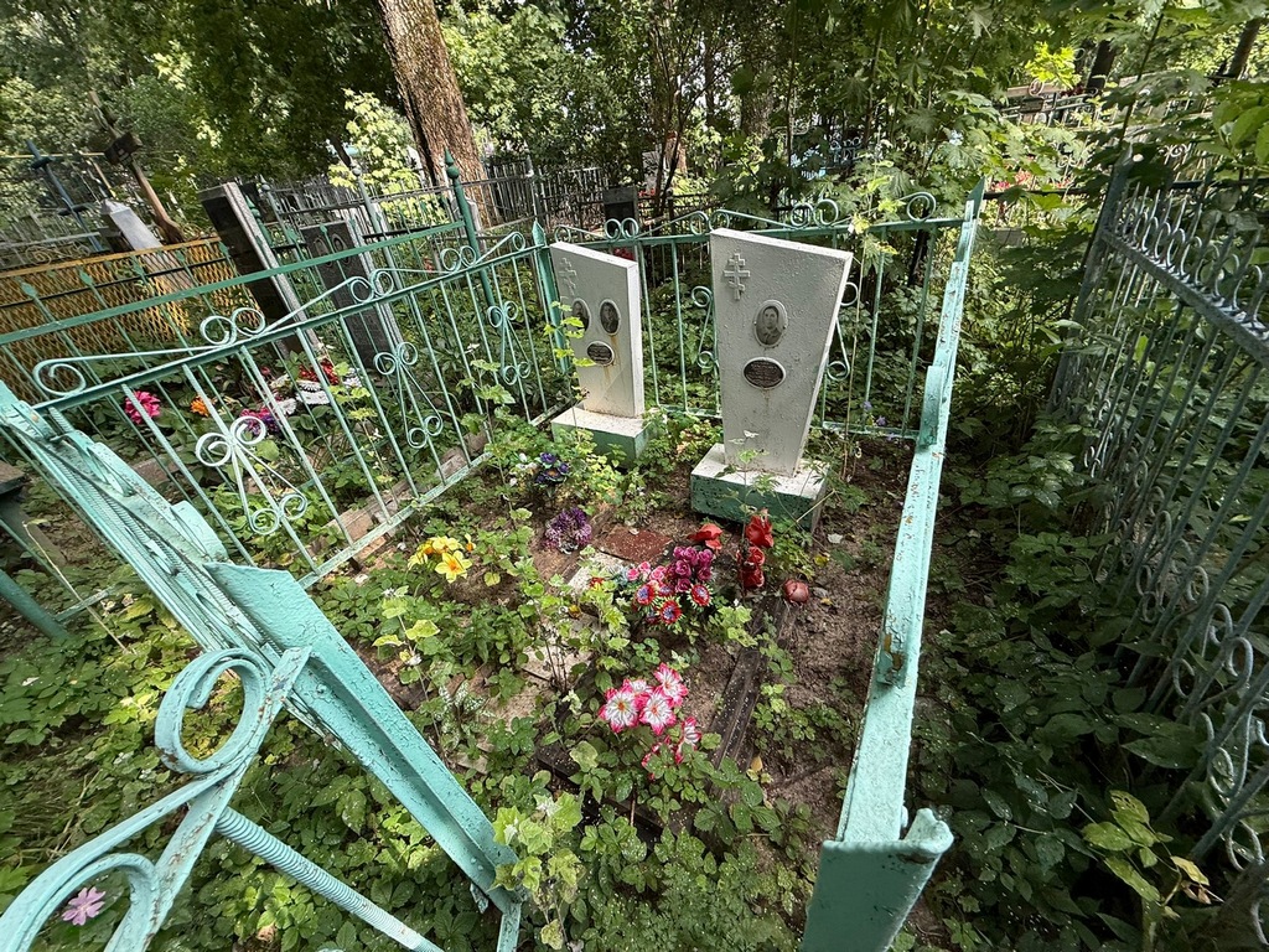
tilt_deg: -26.0
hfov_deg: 102.1
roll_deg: +6.6
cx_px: 634
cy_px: 476
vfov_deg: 85.7
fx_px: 513
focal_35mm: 14
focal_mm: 2.22
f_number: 2.2
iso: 50
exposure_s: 1/197
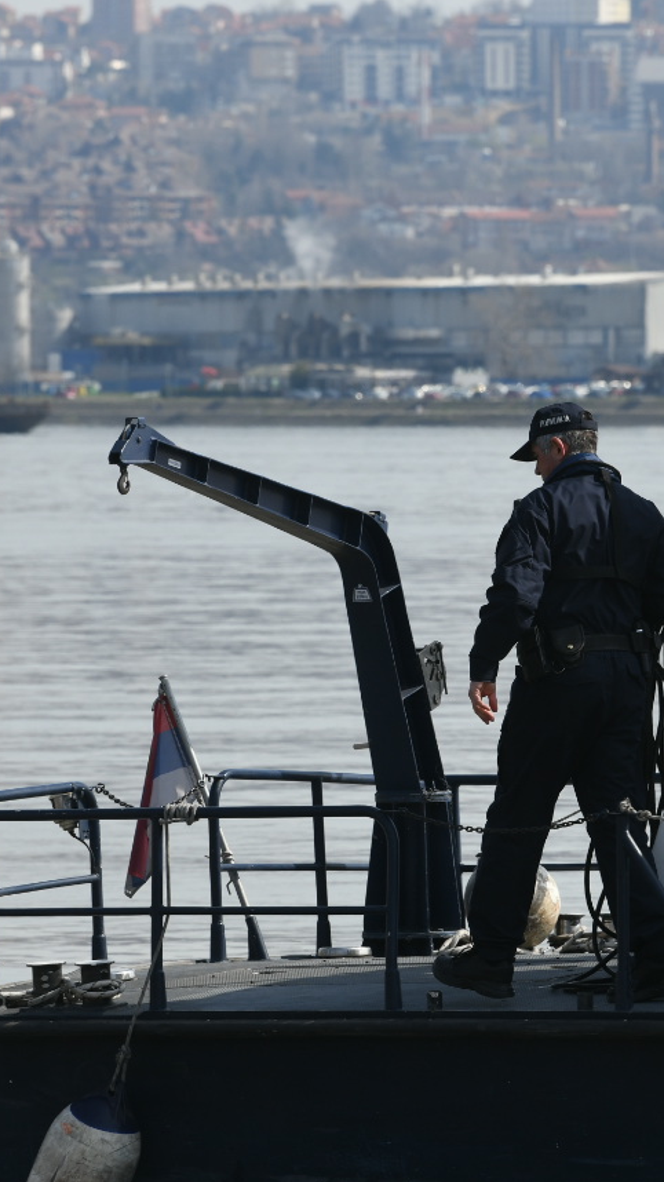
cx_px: 526
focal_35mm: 366
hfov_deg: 3.3
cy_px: 643
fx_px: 11467
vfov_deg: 5.9
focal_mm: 185
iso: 250
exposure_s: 1/640
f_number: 8
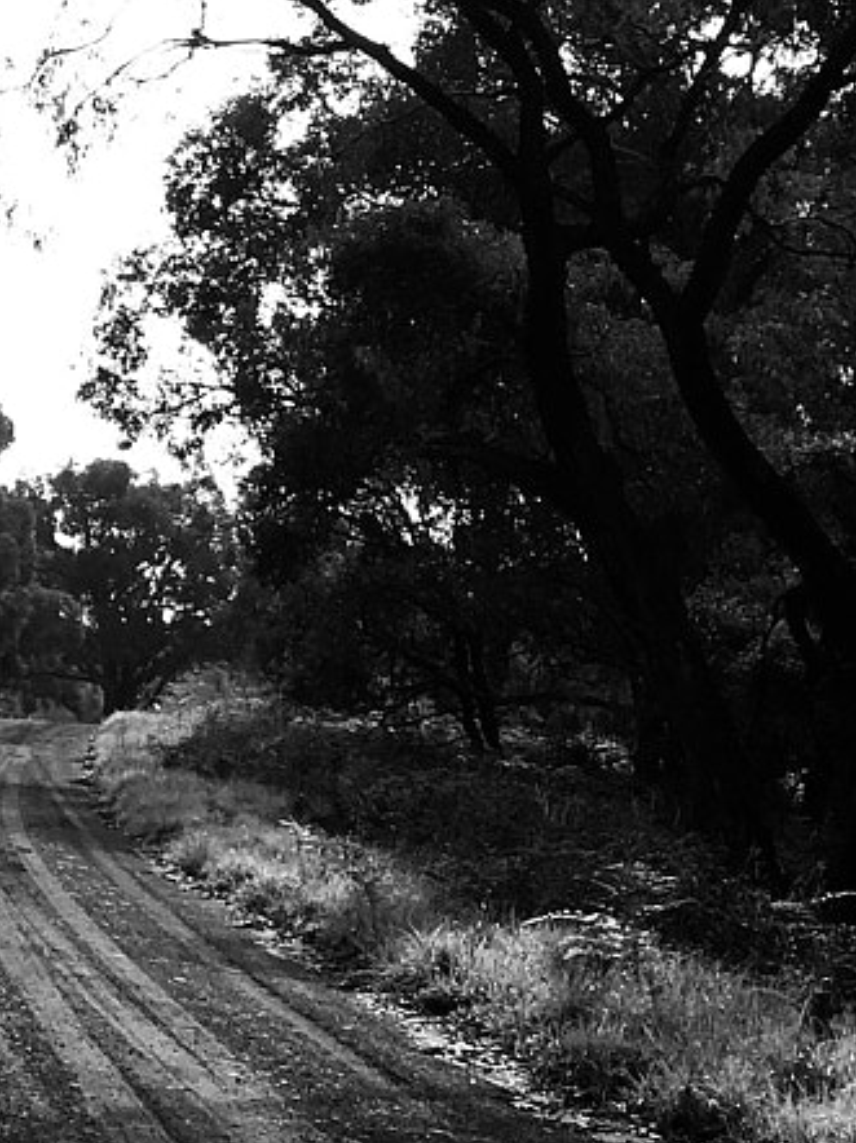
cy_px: 618
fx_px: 3465
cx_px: -292
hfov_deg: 13.5
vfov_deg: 18.7
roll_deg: +0.3
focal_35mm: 105
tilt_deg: +5.1
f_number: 2.2
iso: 25
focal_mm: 4.15
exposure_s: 1/561
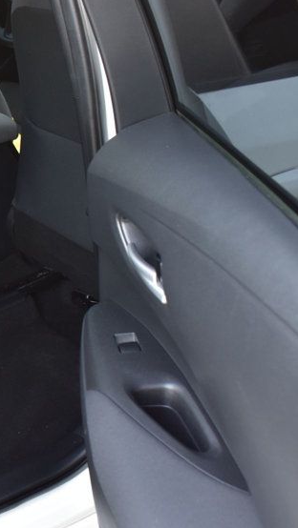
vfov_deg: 34.4
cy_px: 275
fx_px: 856
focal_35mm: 61
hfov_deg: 17.8
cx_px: -142
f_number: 6.3
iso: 560
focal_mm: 21
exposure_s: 1/15
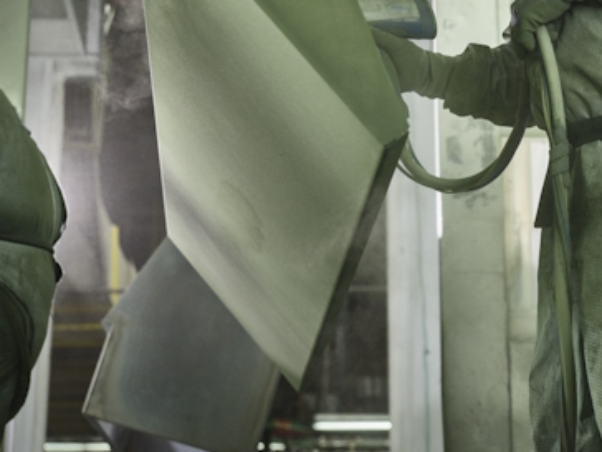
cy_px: 59
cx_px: 440
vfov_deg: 15.0
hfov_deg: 19.9
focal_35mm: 98
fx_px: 1704
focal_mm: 64
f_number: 4
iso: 1600
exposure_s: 1/250
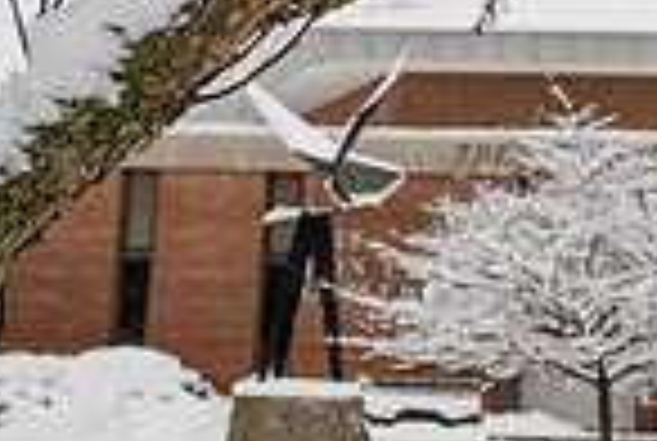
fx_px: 1884
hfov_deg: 18.3
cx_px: 873
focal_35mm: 103
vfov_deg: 13.2
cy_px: 43
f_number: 3.5
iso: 160
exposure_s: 1/500
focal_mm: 26
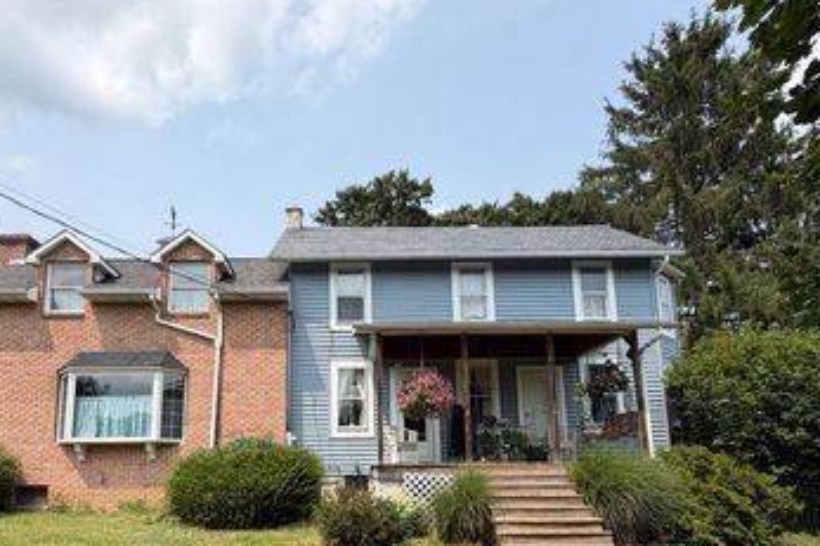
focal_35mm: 21
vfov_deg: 56.6
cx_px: 352
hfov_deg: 80.8
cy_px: 408
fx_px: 478
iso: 25
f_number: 2.2
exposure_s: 1/770
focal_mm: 2.22
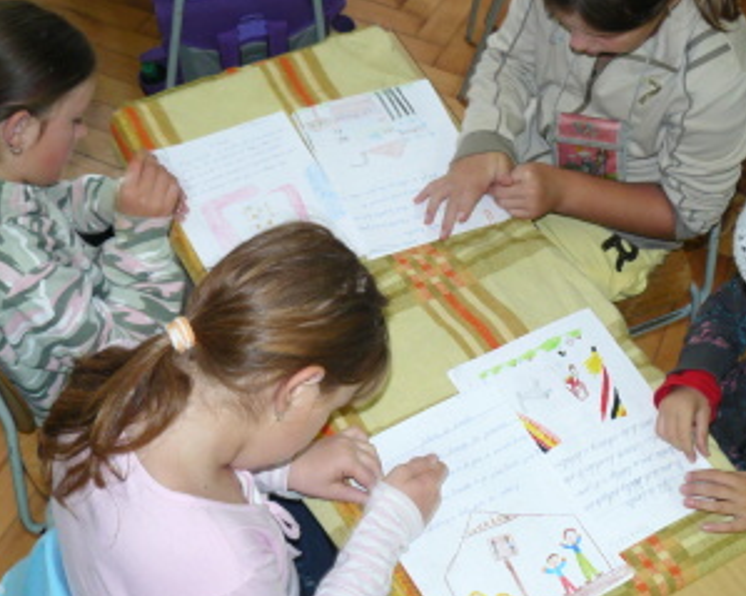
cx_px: 429
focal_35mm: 53
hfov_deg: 35.3
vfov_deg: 28.6
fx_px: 1170
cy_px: 294
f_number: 2.8
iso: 100
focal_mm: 6
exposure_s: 1/30
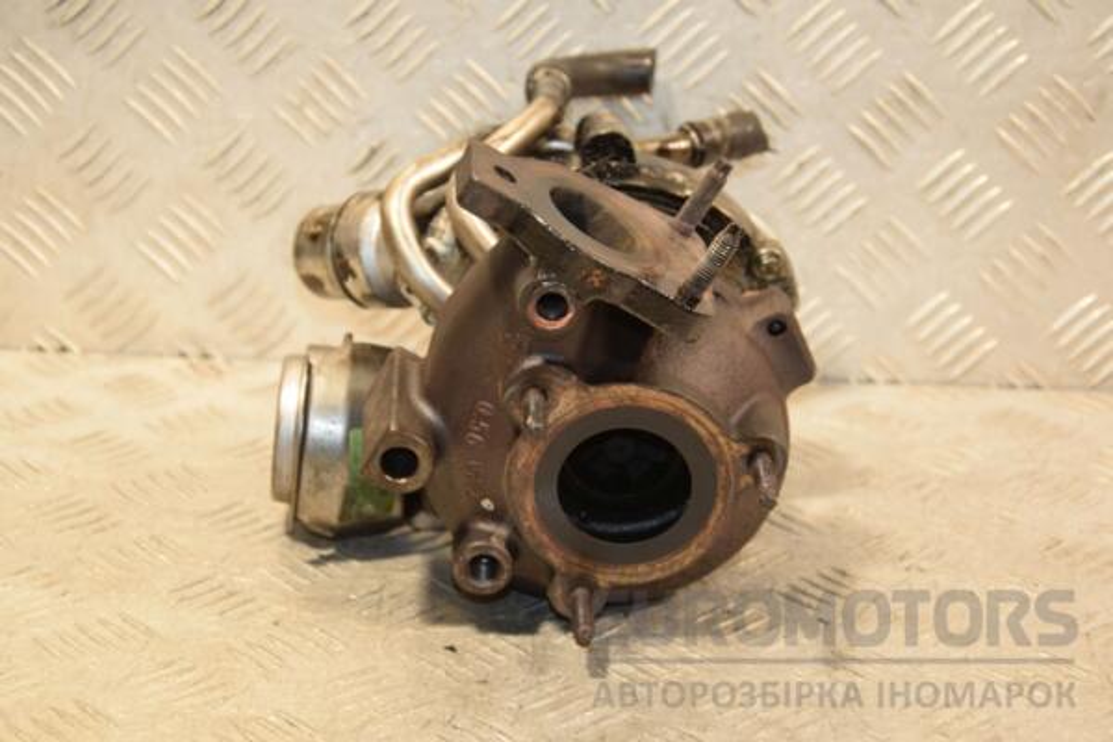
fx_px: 2319
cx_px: 556
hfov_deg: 27.0
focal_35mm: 75
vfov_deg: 18.2
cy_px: 371
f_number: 5
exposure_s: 1/125
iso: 800
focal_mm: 50
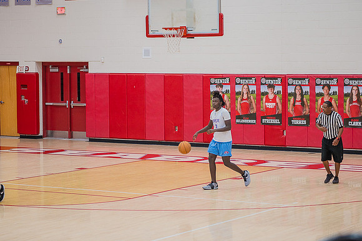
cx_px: 181
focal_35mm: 111
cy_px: 120
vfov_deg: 12.4
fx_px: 1112
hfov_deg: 18.5
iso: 1000
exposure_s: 1/250
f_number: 4.8
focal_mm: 102
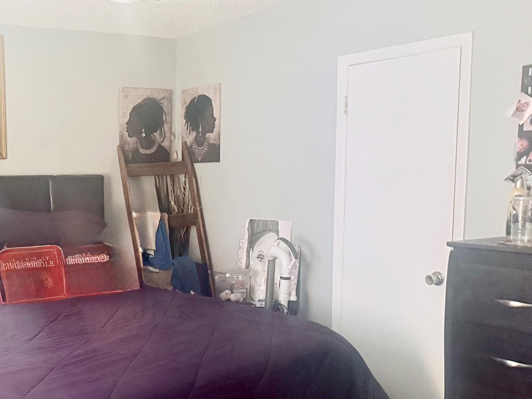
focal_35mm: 44
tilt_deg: -4.1
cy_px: 249
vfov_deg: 32.7
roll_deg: +0.0
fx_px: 676
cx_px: 77
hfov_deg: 40.4
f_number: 1.78
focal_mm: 6.76
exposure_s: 1/30
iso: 1000
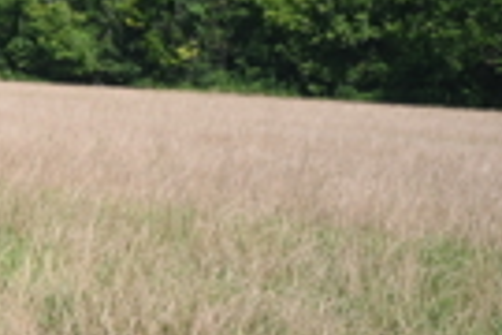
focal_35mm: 100
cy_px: -104
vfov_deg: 13.2
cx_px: -242
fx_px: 1394
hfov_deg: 18.2
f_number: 7.1
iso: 100
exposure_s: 1/400
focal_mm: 20
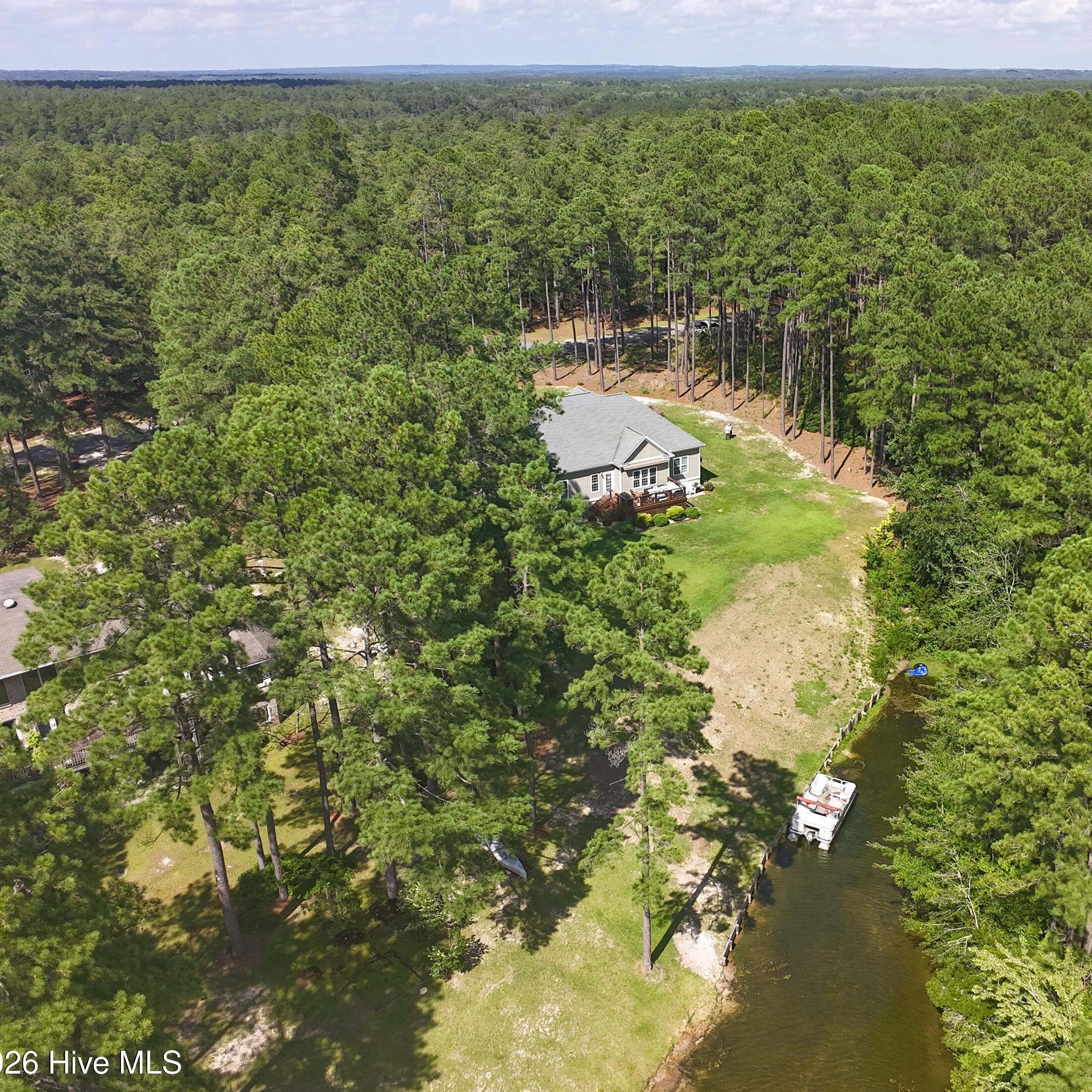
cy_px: 554
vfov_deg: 55.6
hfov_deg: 54.9
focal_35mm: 29
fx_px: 1035
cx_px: 690
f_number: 2.8
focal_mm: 4.55
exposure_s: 1/640
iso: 110
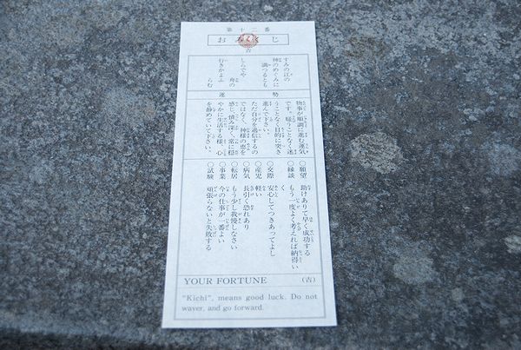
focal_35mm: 54
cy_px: 175
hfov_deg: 36.8
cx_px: 260
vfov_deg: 25.2
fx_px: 783
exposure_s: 1/40
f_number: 4.5
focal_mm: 36
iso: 200
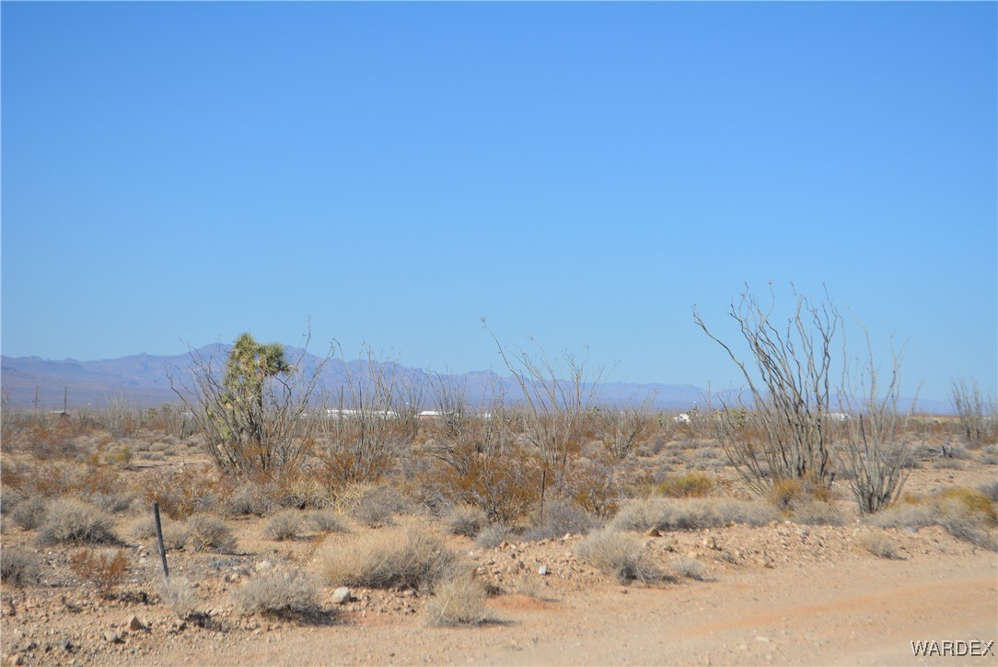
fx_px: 2288
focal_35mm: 82
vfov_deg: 16.6
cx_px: 499
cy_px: 334
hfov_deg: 24.6
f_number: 7.1
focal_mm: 55
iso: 400
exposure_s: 1/2000
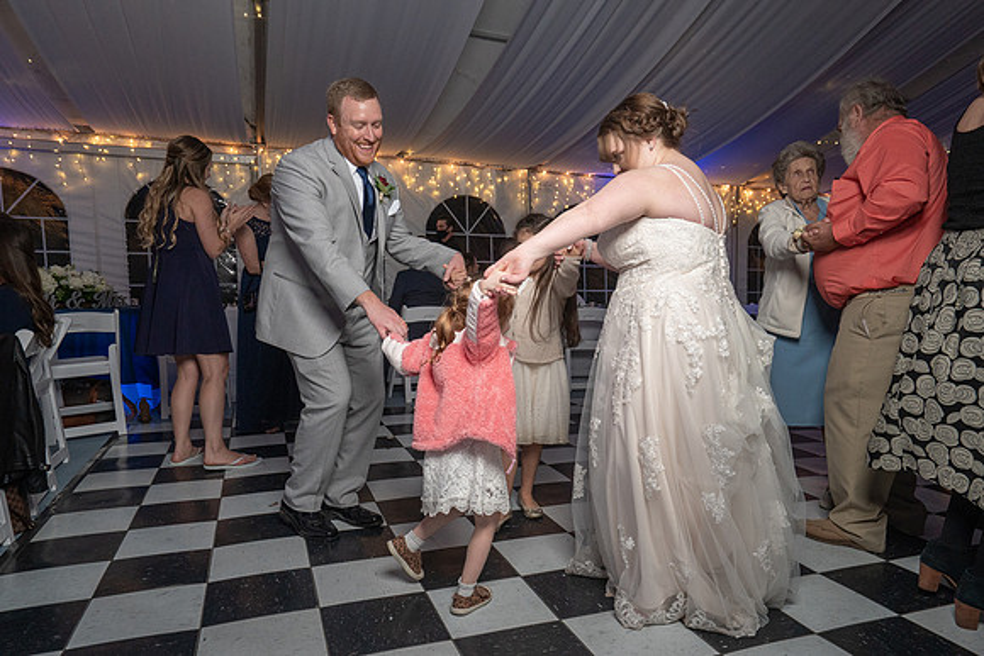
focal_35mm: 24
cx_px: 530
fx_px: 653
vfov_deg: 53.3
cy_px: 359
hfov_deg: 73.9
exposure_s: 1/250
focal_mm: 21
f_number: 5.6
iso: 2000
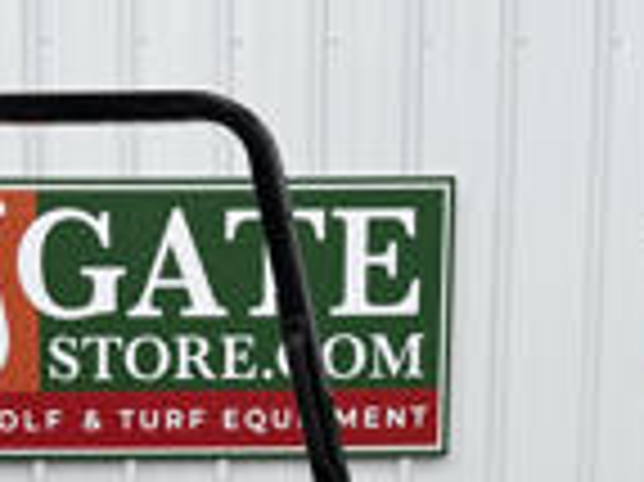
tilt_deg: -14.1
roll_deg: +0.0
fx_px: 2491
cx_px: 135
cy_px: 1023
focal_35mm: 134
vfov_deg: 10.1
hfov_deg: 14.7
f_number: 1.78
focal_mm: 6.76
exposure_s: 1/123
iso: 50
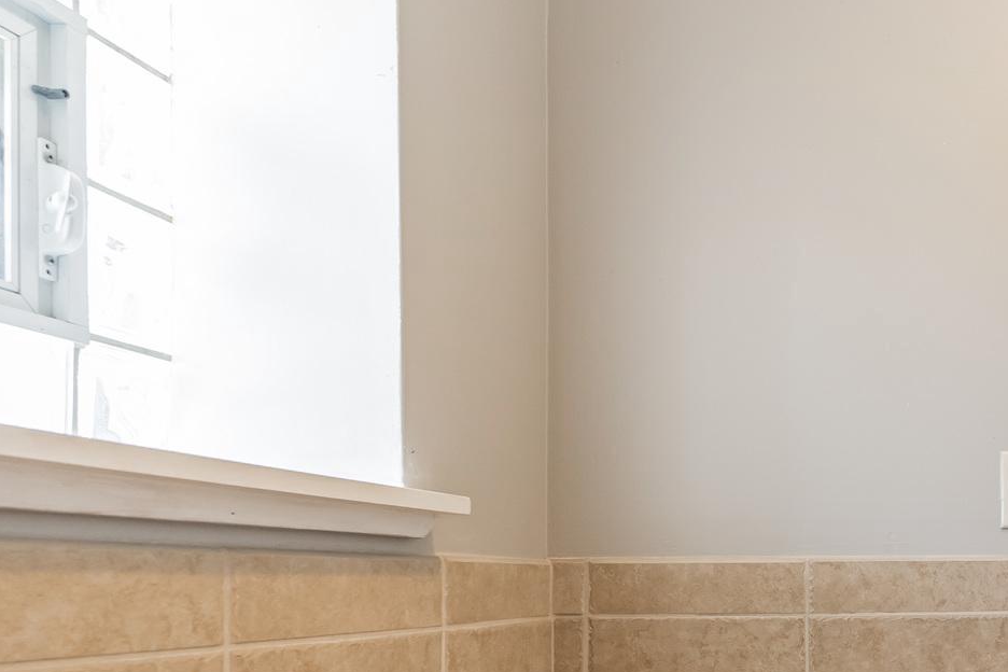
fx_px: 980
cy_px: 561
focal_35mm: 35
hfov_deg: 45.7
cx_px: 1012
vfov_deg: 36.3
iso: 640
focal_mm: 16
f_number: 5.6
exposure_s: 1/40
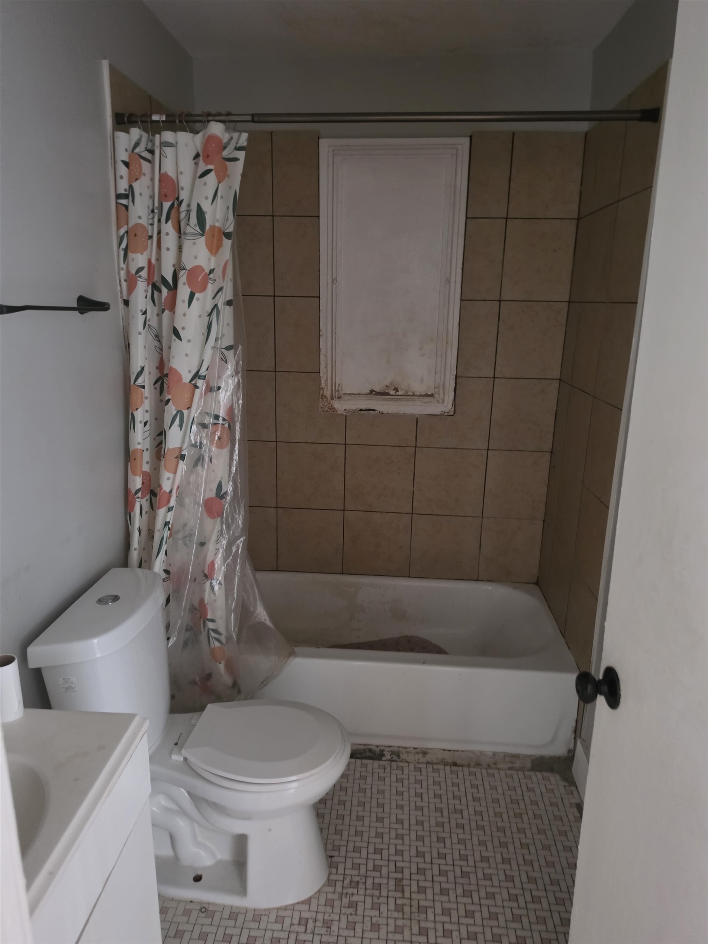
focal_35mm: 23
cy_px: 472
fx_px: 627
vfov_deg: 73.9
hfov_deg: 58.9
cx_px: 354
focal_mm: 6.5
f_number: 1.4
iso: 800
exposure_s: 1/15
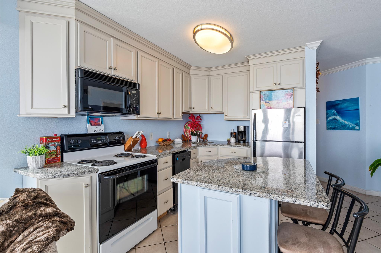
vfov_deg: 70.3
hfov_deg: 93.3
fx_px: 180
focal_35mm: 17
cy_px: 126
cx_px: 190
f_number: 6.3
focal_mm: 17
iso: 100
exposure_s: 1/10
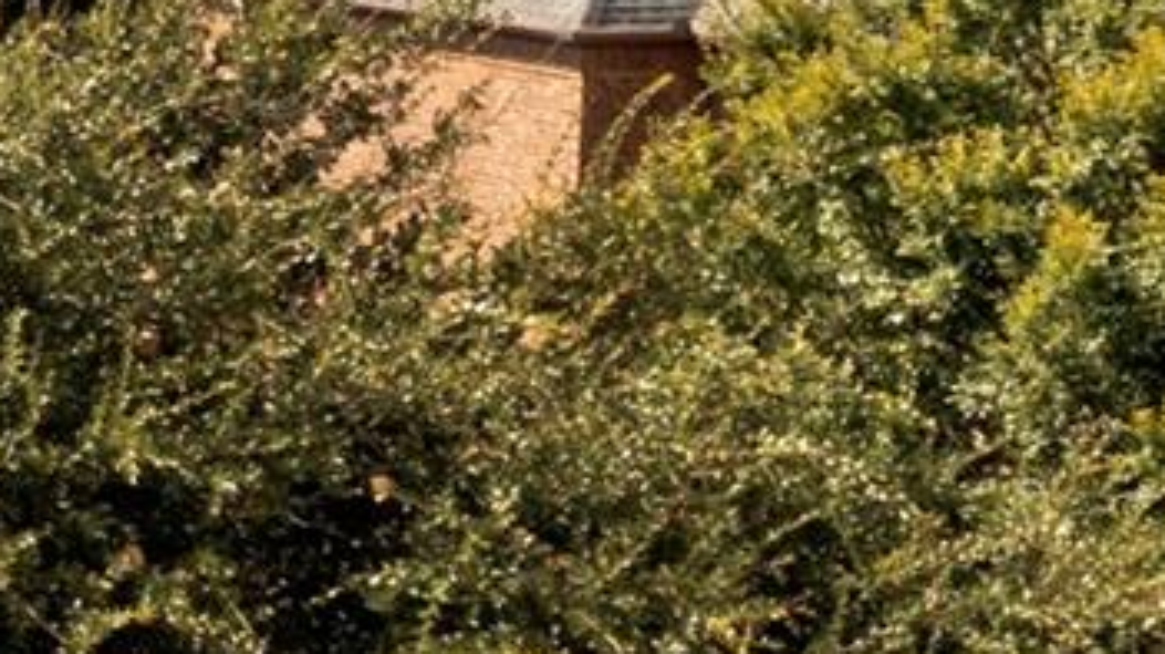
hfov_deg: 10.6
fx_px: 5280
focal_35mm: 171
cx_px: -1756
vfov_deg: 7.1
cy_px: 65
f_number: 6.3
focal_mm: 10.26
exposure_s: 1/400
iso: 100
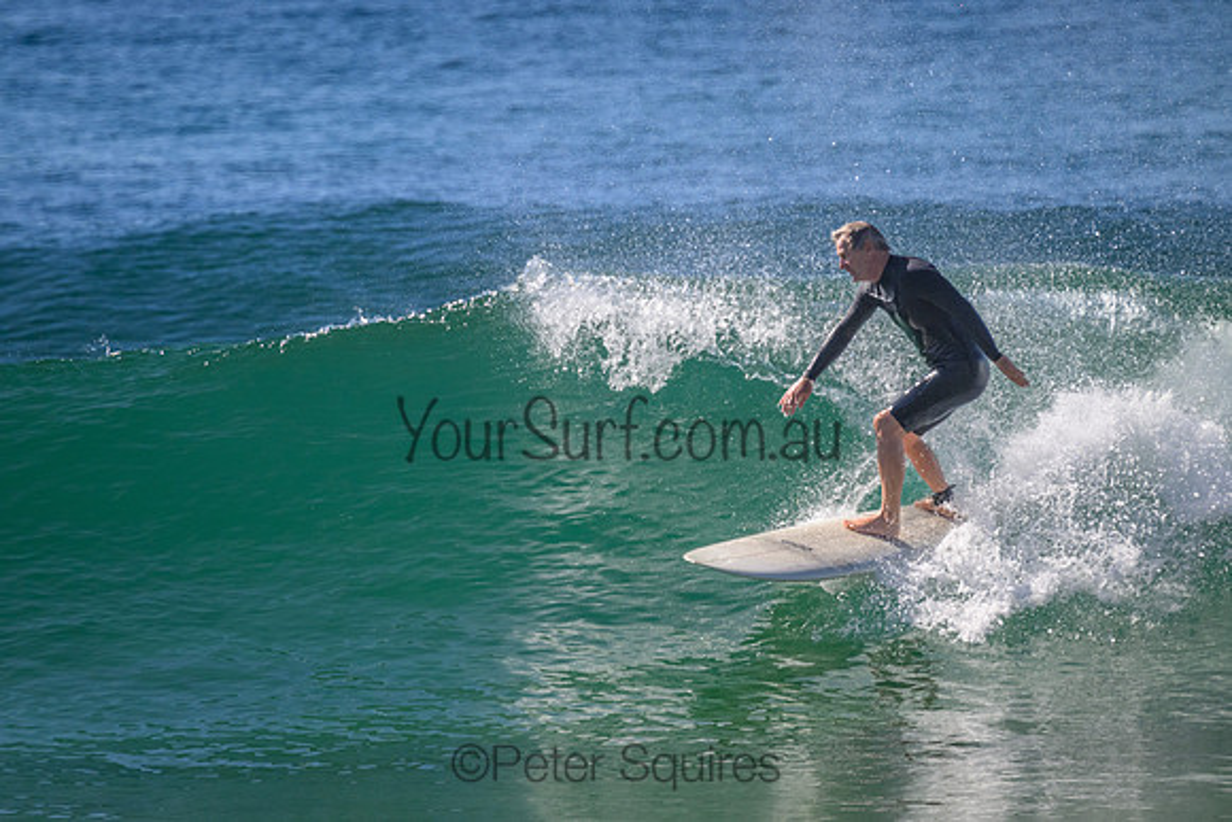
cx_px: 616
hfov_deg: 2.6
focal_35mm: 800
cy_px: 411
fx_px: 27383
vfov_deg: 1.7
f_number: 11
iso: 1800
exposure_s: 1/2000
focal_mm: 800
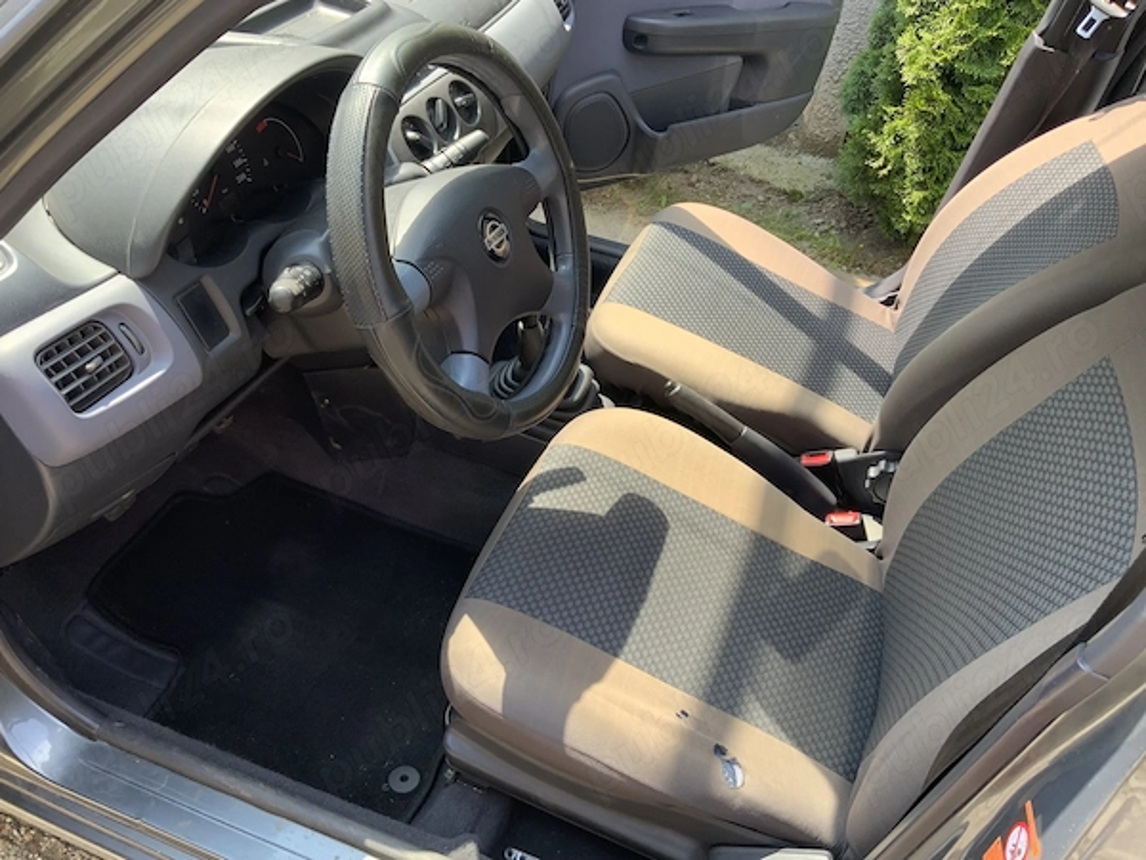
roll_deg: -9.8
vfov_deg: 48.2
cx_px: 573
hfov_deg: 61.7
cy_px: 430
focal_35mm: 29
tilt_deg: -40.3
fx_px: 960
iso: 16
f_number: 1.8
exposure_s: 1/142
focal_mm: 3
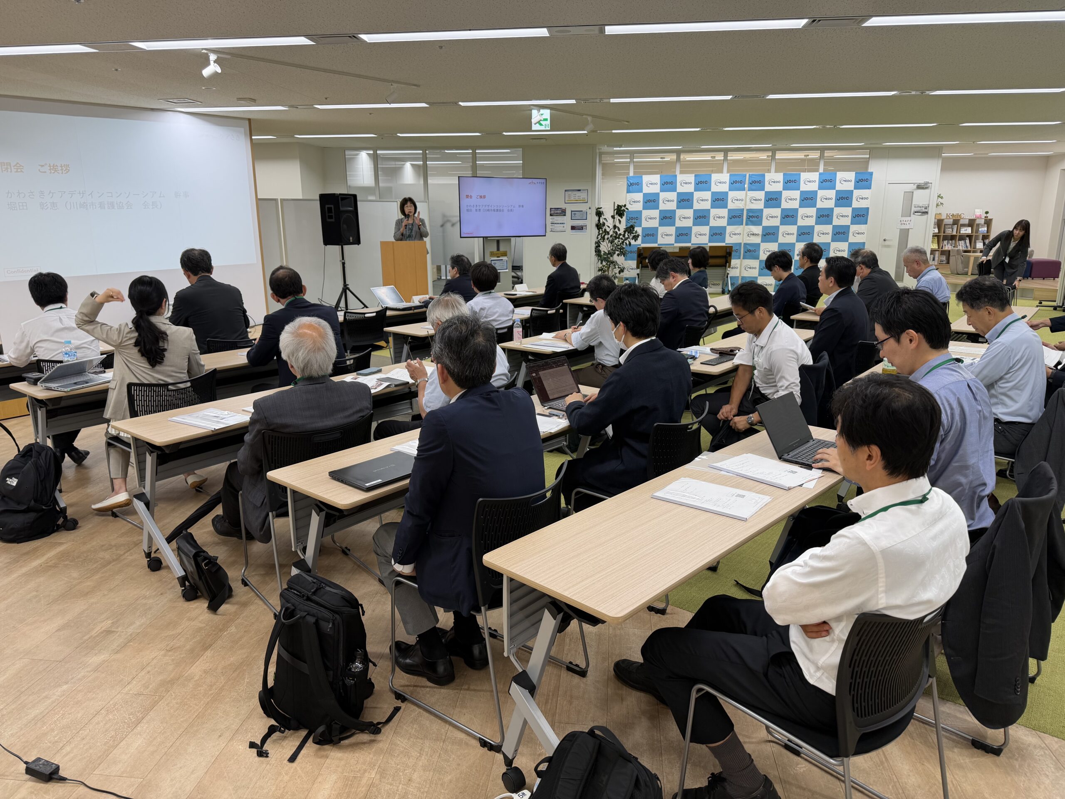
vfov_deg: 56.8
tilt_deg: -14.0
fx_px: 738
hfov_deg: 71.6
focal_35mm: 24
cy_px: 400
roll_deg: +1.0
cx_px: 532
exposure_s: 1/100
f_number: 1.78
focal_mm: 6.76
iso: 50
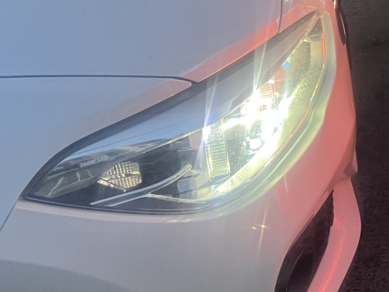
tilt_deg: -30.5
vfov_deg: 20.8
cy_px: 58
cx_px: 450
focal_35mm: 70
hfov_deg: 25.3
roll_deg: -0.8
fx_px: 787
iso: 320
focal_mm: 5.7
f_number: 1.5
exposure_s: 1/56
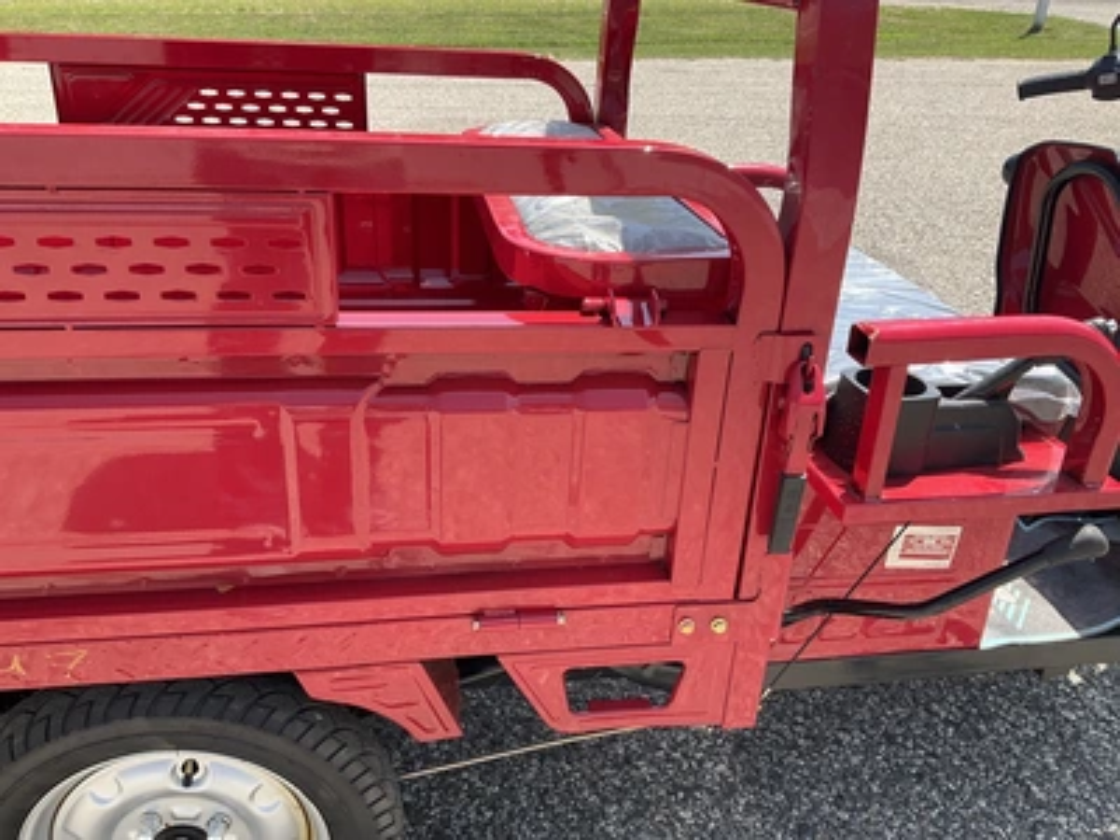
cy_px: 420
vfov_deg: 48.2
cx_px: 560
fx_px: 938
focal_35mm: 29
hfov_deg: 61.7
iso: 25
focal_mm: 3
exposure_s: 1/500
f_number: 1.8
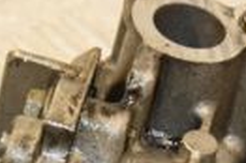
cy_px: 266
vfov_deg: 2.5
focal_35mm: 551
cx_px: 321
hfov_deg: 3.7
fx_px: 3764
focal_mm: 75
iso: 800
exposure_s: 1/200
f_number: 6.3
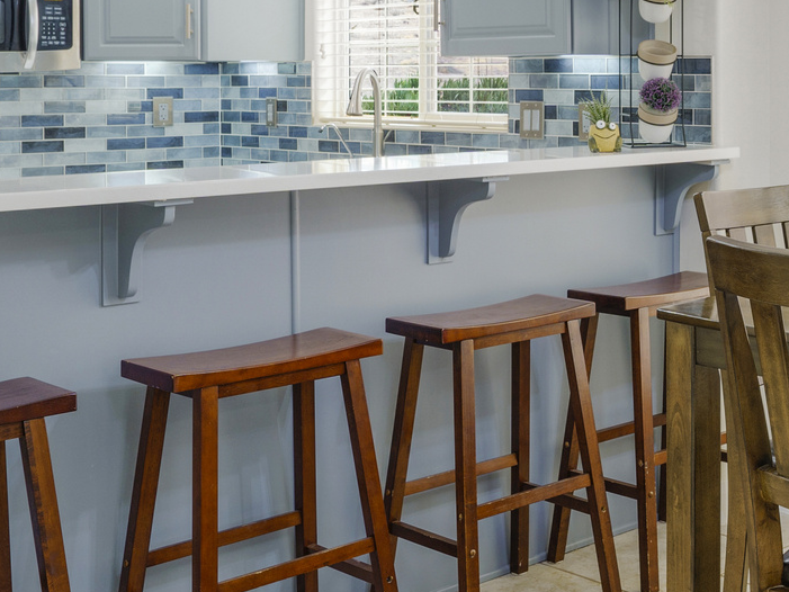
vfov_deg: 24.3
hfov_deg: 29.2
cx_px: 887
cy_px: 88
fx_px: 1345
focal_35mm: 59
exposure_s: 1/1.25
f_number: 9
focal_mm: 21
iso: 250
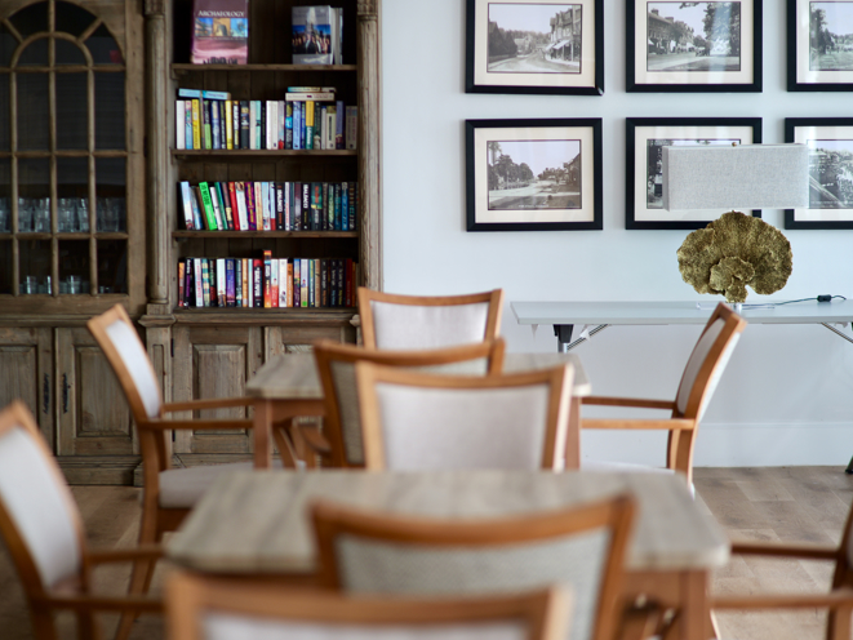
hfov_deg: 20.6
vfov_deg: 15.6
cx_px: 426
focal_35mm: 95
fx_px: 2341
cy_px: 314
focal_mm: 85
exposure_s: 1/100
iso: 160
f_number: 1.8
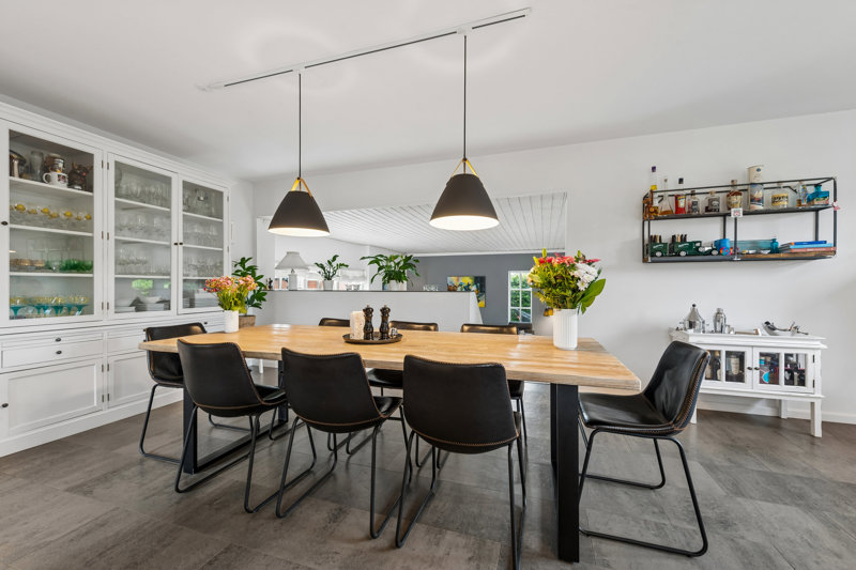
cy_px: 285
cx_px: 428
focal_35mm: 14
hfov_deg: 104.3
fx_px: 333
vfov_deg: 81.2
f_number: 10
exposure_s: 1/4
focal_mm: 14
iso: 320
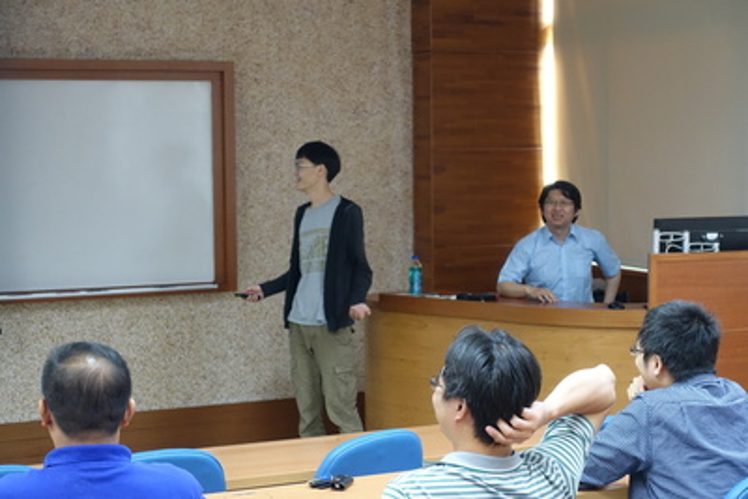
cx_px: 374
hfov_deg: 28.8
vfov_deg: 19.5
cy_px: 250
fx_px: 1455
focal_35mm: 70
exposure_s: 1/80
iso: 1250
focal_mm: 25.7
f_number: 2.8
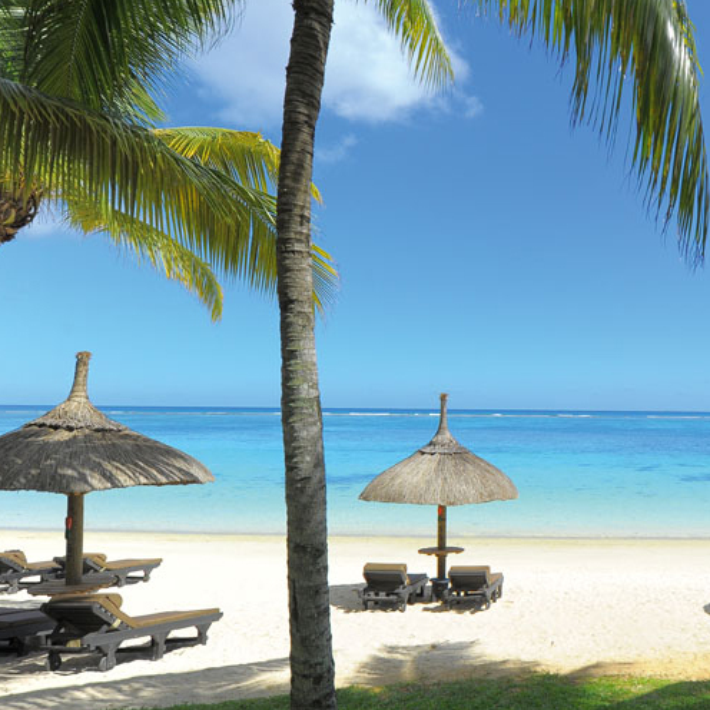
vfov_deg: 57.0
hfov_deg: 51.4
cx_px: 624
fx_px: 650
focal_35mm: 28
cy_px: 413
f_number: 8
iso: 200
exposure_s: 1/500
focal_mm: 16
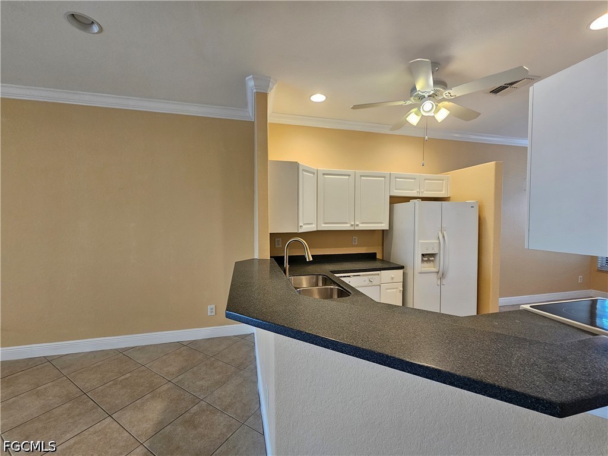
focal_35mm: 13
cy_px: 228
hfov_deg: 106.2
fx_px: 228
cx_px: 304
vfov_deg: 89.9
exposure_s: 1/60
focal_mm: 2.2
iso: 100
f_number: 2.2
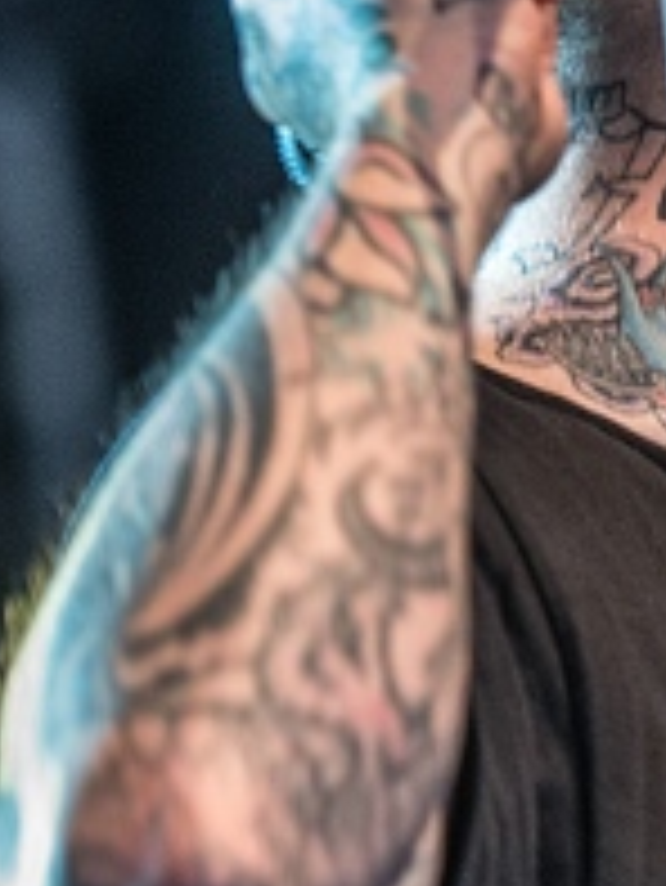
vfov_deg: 4.2
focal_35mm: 475
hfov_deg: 3.1
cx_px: 1242
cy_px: 65
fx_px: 12172
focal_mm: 135
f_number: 2.8
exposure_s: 1/100
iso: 1600
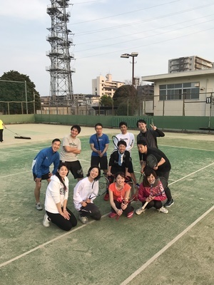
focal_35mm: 28
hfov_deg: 49.7
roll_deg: +1.7
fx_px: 231
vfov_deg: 63.4
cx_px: 107
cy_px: 142
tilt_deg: -5.7
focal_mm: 3.99
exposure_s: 1/465
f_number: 1.8
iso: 20
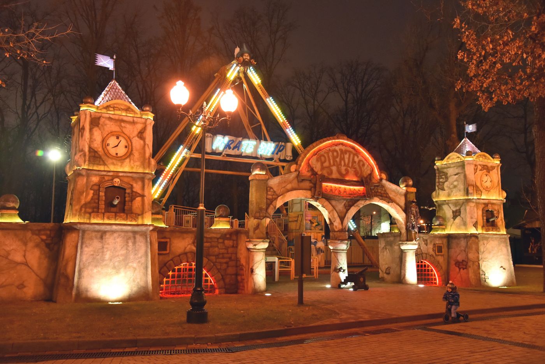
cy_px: 182
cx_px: 272
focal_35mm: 34
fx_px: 515
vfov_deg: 38.9
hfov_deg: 55.8
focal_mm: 34
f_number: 4
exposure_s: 1/60
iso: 4000
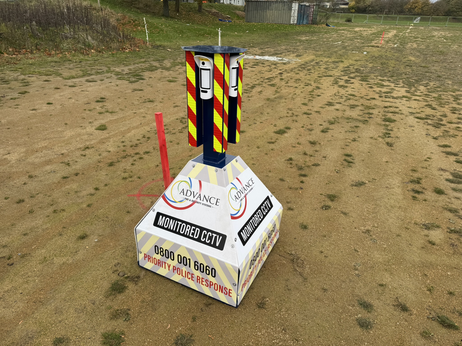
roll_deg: -4.0
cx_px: 231
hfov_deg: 71.6
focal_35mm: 24
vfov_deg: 56.8
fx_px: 320
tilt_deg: -26.5
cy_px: 173
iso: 80
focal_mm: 6.76
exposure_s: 1/593
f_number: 1.78
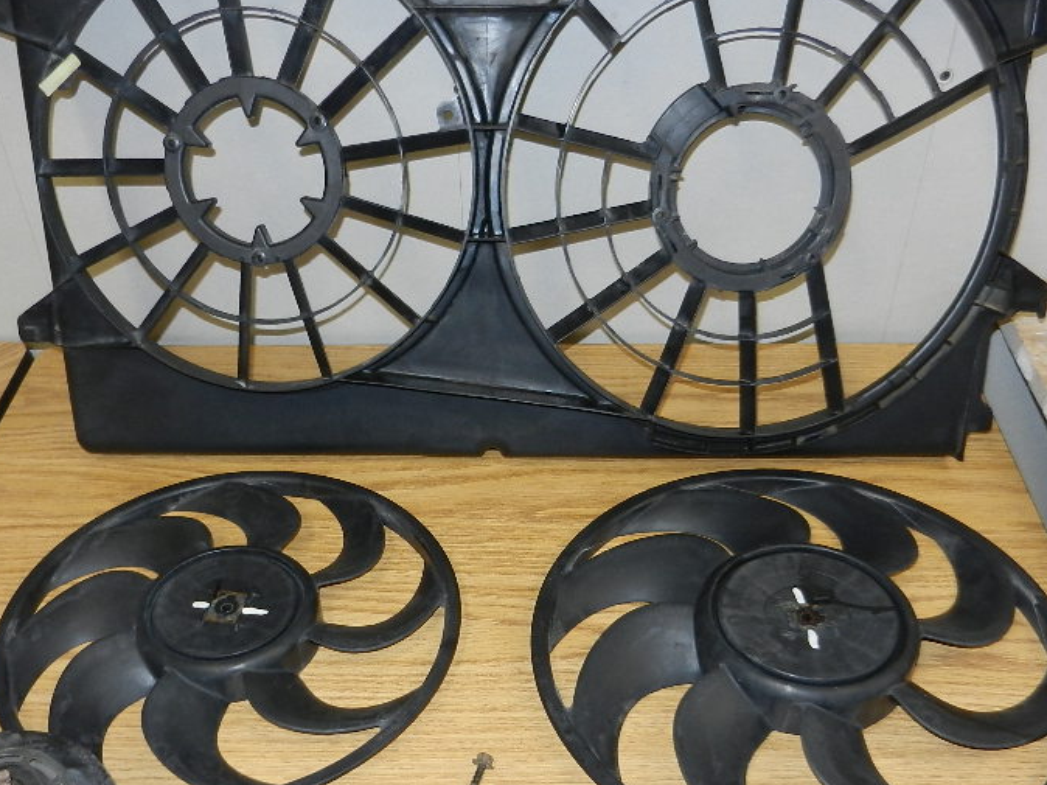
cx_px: 502
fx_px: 1149
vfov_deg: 37.0
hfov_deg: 49.0
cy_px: 564
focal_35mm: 38
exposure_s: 1/30
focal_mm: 4.5
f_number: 3.5
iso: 200
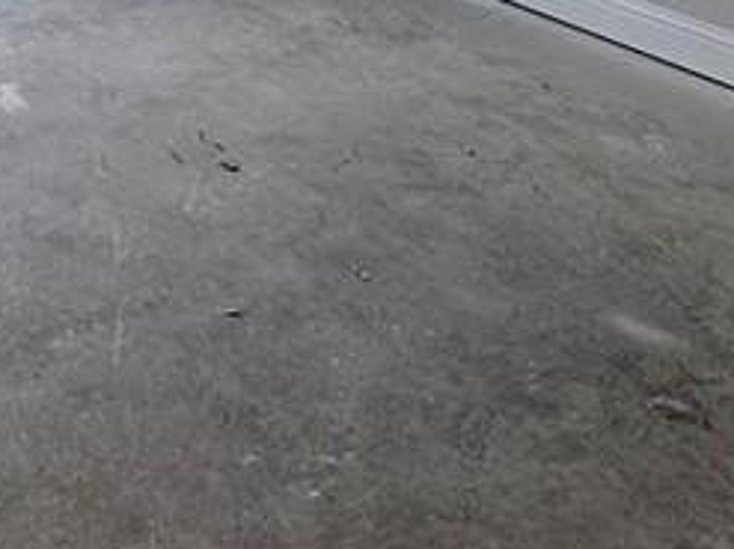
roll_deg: -0.8
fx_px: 1229
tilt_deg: -7.7
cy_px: -335
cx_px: 77
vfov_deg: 20.5
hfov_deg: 31.7
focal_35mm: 58
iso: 40
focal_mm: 2.22
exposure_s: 1/142
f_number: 2.2
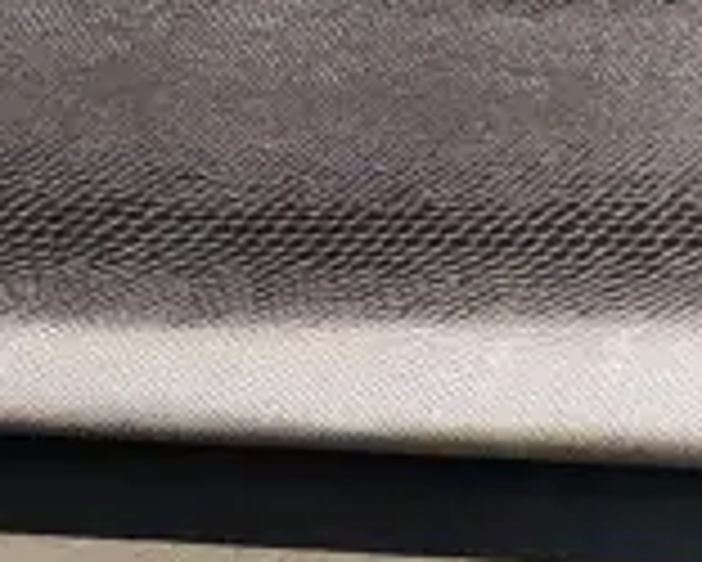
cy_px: 369
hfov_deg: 10.1
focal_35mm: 173
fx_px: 3597
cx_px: 1503
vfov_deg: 8.9
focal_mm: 2.87
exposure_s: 1/100
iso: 200
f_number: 2
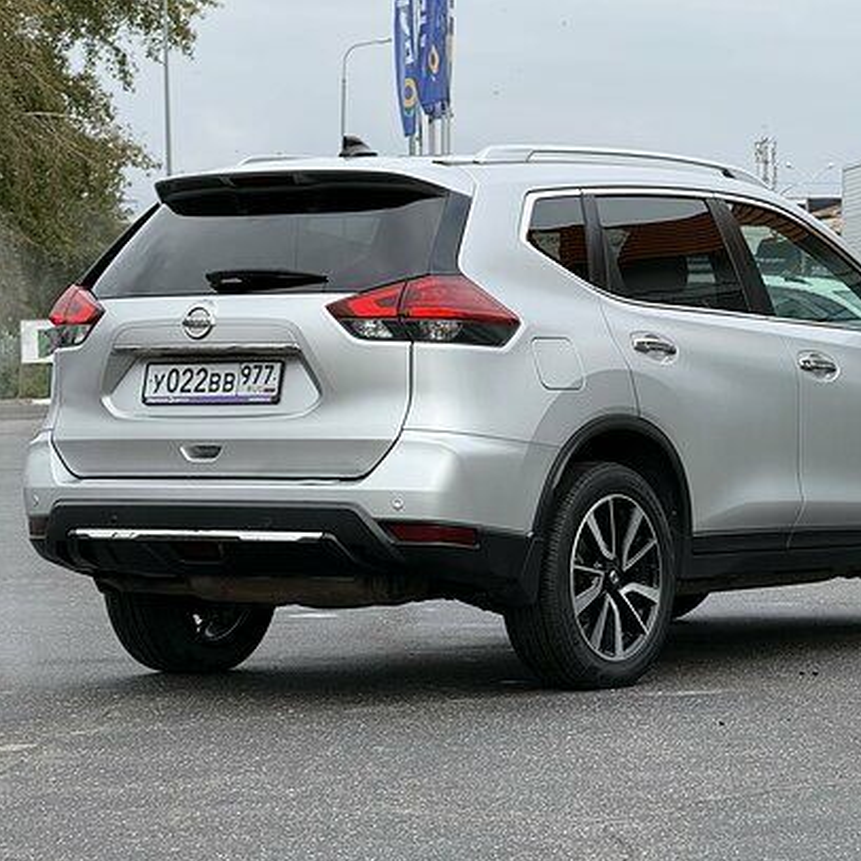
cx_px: 579
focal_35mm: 143
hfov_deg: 12.2
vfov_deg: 12.2
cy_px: 433
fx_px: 4024
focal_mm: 15.66
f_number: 2.8
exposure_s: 1/541
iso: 50
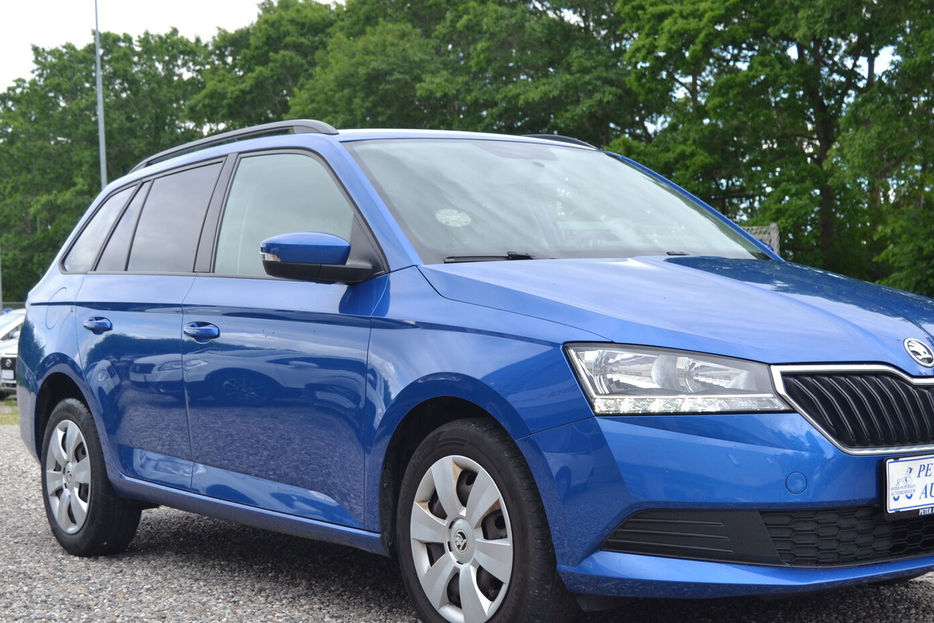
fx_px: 1505
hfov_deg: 34.5
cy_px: 379
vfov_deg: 23.3
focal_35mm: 58
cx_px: 515
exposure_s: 1/125
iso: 100
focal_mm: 28
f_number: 5.6
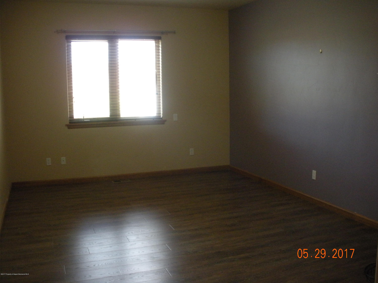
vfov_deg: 39.7
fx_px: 393
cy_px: 142
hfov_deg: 51.4
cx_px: 189
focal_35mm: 36
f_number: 3.5
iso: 400
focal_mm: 6.3
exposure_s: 1/46.6
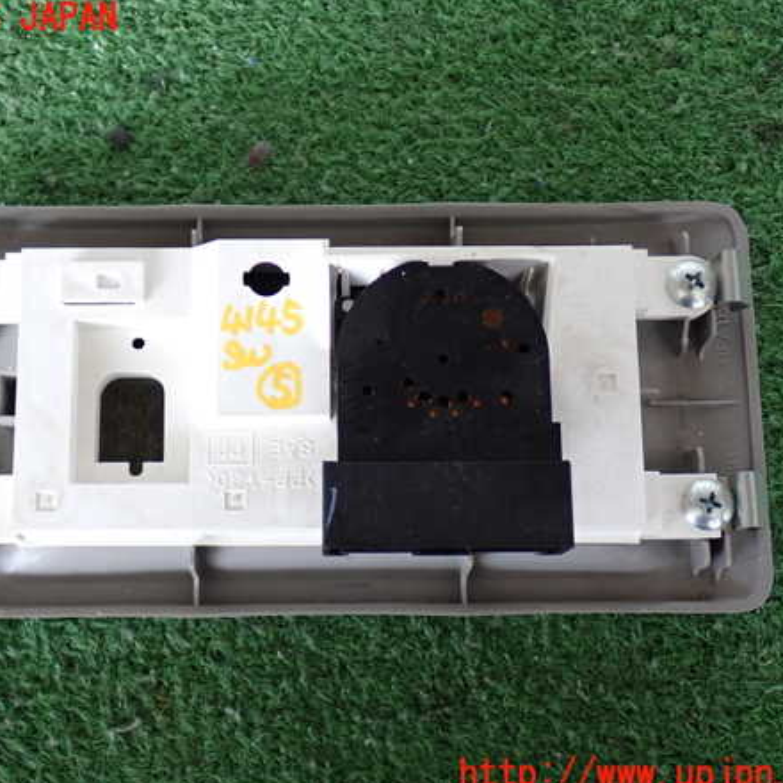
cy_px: 397
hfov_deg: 32.1
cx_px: 327
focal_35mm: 53
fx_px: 1356
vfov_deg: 32.2
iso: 320
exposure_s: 1/40
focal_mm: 7.84
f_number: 2.9
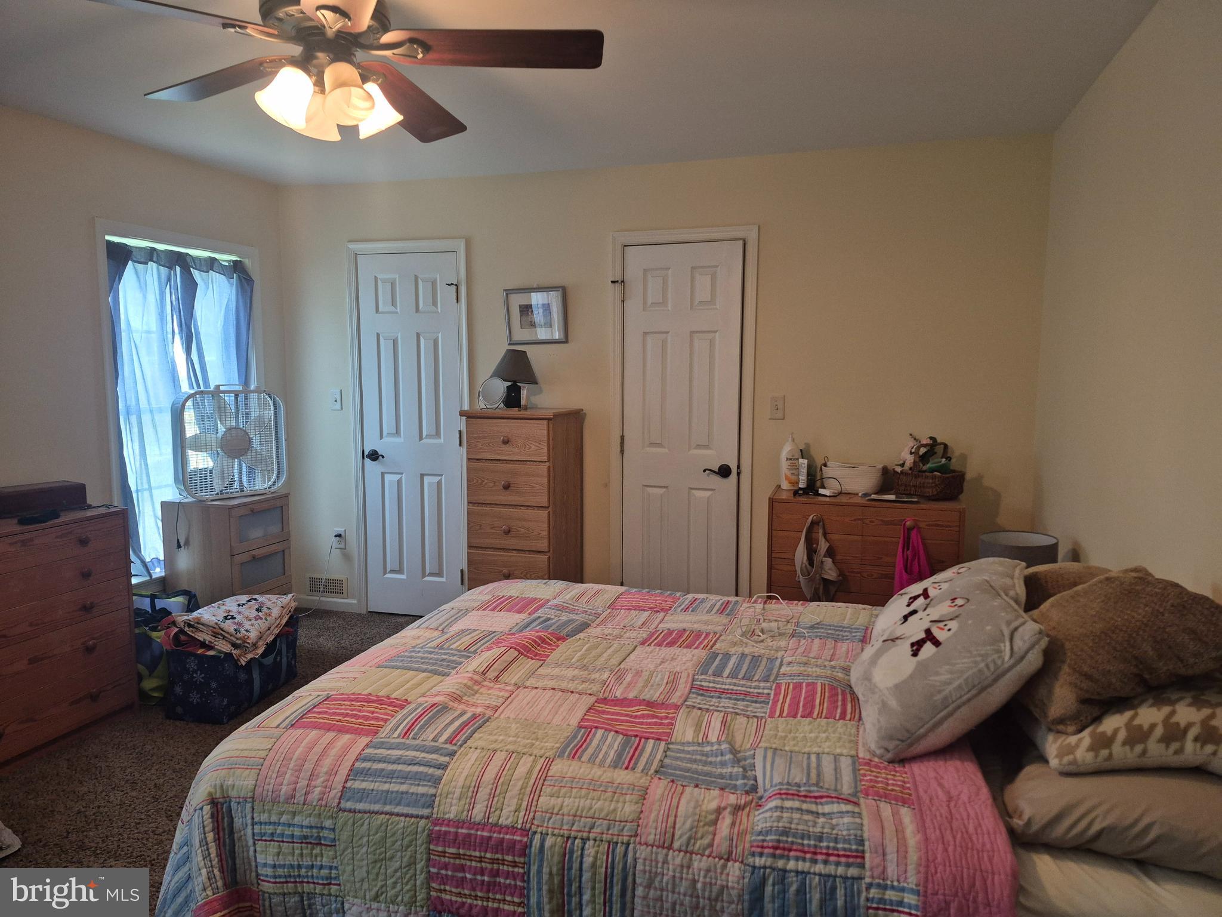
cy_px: 458
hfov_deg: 73.9
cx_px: 611
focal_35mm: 23
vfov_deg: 58.9
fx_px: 812
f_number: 1.8
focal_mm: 5.4
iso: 400
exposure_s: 1/120
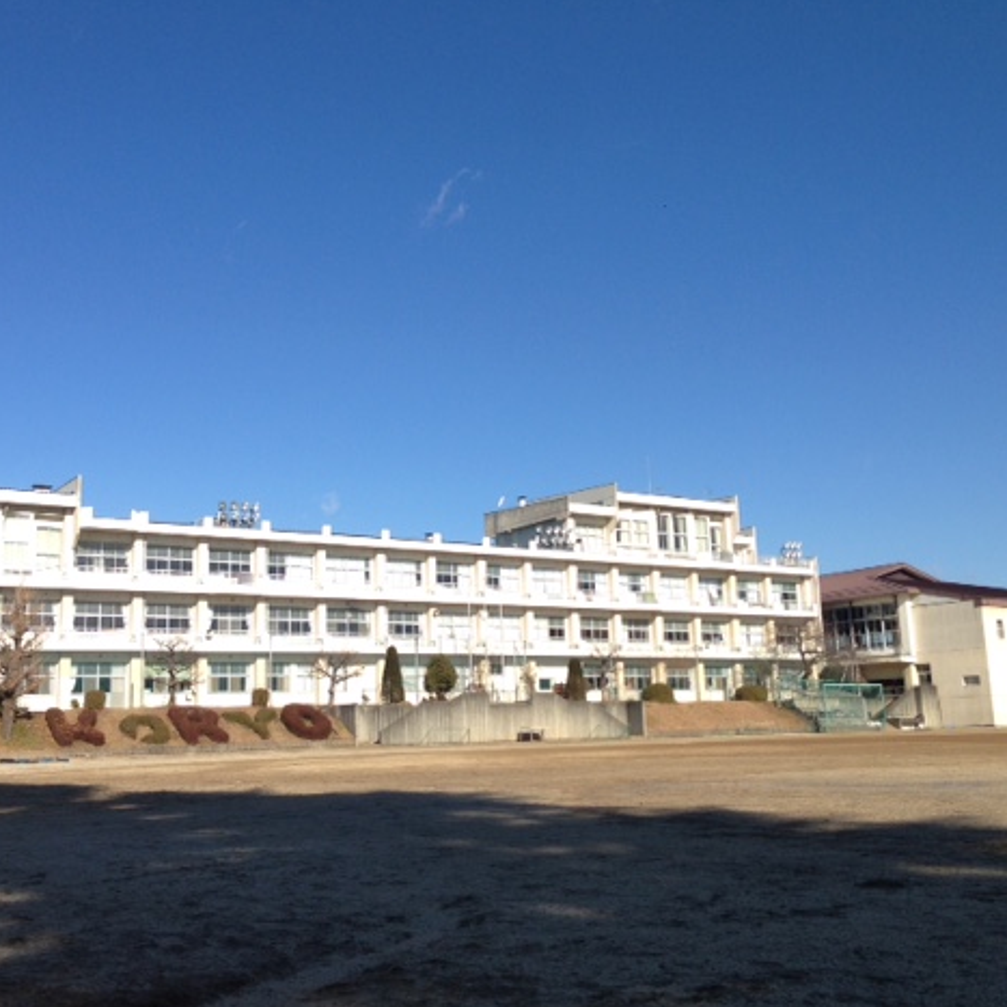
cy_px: 505
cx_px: 459
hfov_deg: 41.8
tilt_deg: +10.1
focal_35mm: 40
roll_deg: +0.6
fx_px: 1316
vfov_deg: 41.9
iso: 50
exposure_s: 1/1427
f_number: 2.4
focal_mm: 4.12
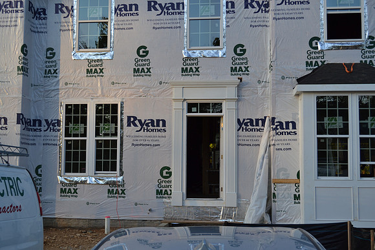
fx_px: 500
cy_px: 125
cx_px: 188
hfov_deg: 41.1
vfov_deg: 28.1
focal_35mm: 48
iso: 100
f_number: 5.6
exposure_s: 1/125
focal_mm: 32
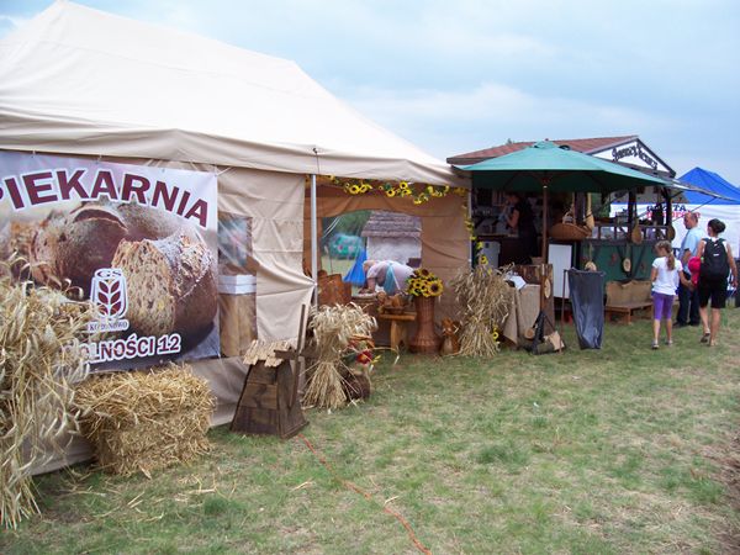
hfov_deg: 54.0
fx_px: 727
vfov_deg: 41.8
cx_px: 370
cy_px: 278
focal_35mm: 34
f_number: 2.7
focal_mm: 5.6
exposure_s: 1/422
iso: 80
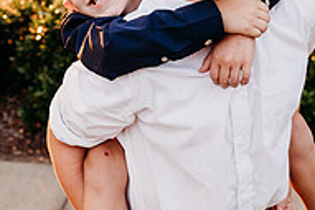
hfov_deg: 27.7
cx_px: 150
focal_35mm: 73
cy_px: -32
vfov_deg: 17.9
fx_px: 638
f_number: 3.2
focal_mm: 24
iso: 320
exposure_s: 1/200
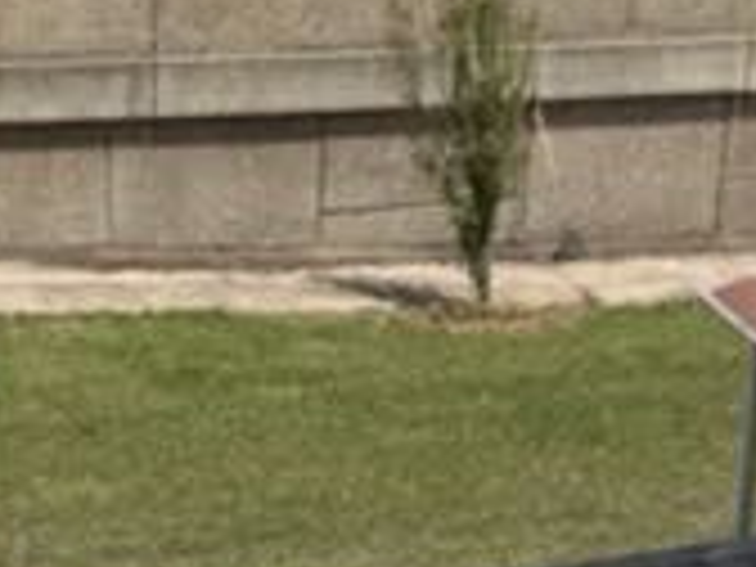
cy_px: 868
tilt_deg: -24.1
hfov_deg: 13.6
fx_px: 3123
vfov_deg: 10.0
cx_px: 32
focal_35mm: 143
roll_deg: -0.5
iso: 80
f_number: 1.78
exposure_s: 1/10309
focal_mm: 6.76
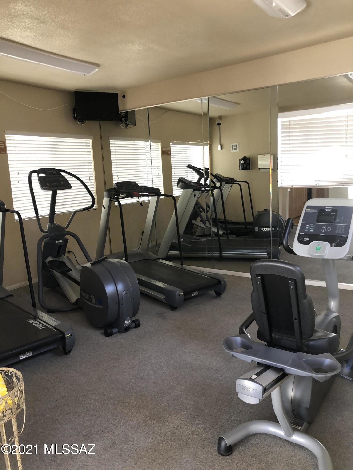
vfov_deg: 63.4
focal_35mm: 28
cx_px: 176
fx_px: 381
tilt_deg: -9.0
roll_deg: +2.6
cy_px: 235
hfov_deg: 49.7
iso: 40
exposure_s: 1/20
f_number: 1.8
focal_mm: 4
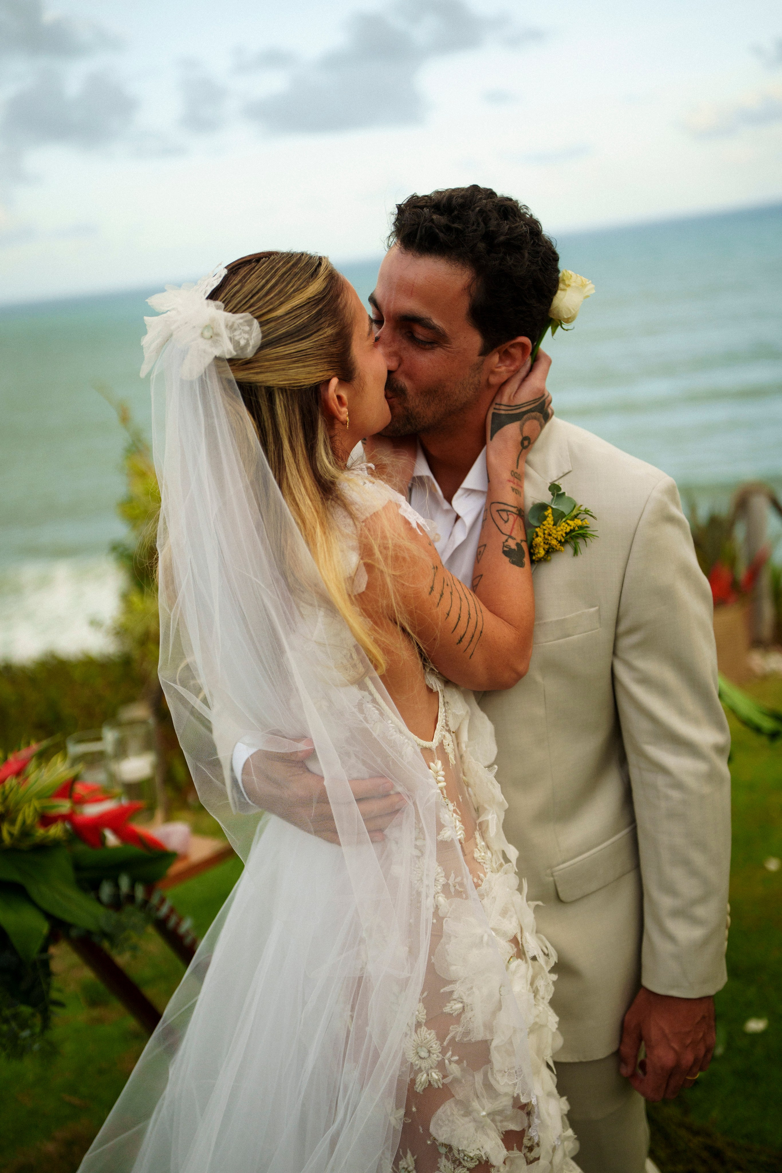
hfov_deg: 33.2
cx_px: 391
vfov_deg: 48.2
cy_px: 586
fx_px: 1310
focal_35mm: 40
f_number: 1.8
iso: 250
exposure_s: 1/2500
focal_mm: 40.2
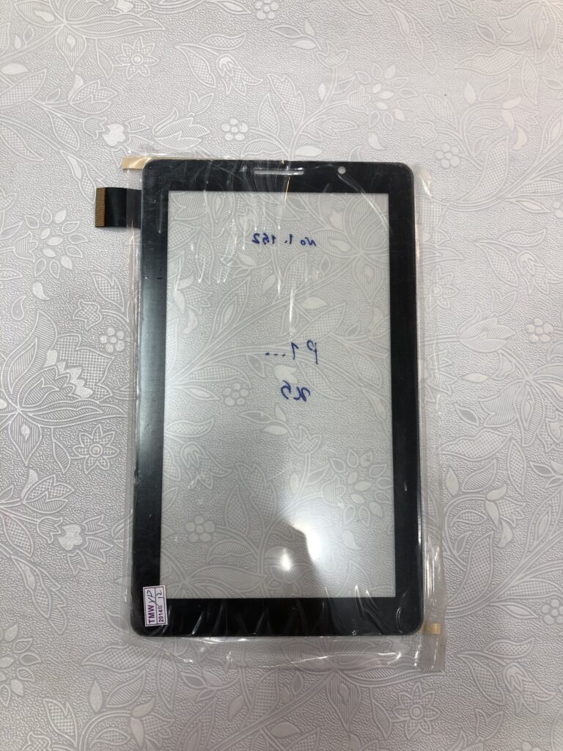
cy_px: 376
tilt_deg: -84.1
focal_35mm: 28
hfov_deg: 49.7
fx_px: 607
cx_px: 282
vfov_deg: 63.4
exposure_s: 1/103
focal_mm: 4
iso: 20
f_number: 1.8
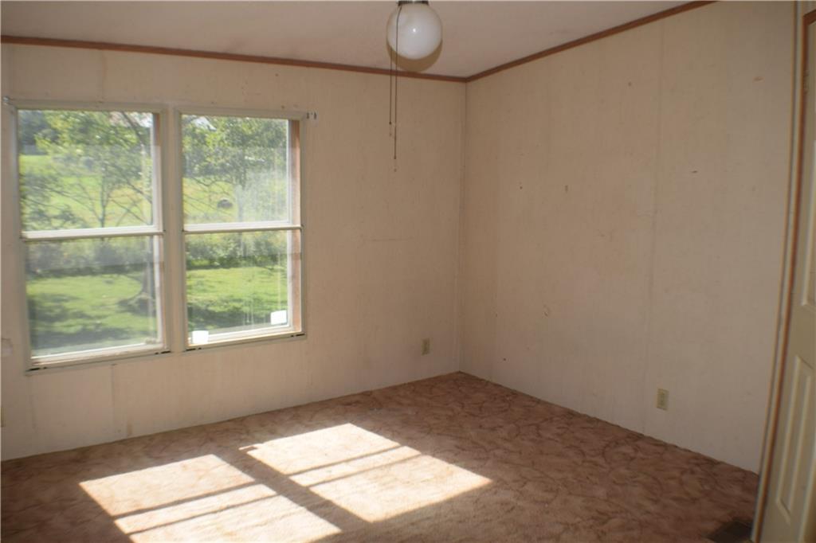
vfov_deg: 34.2
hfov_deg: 49.6
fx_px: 884
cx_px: 408
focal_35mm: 39
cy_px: 272
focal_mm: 26
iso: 100
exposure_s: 1/160
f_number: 6.3
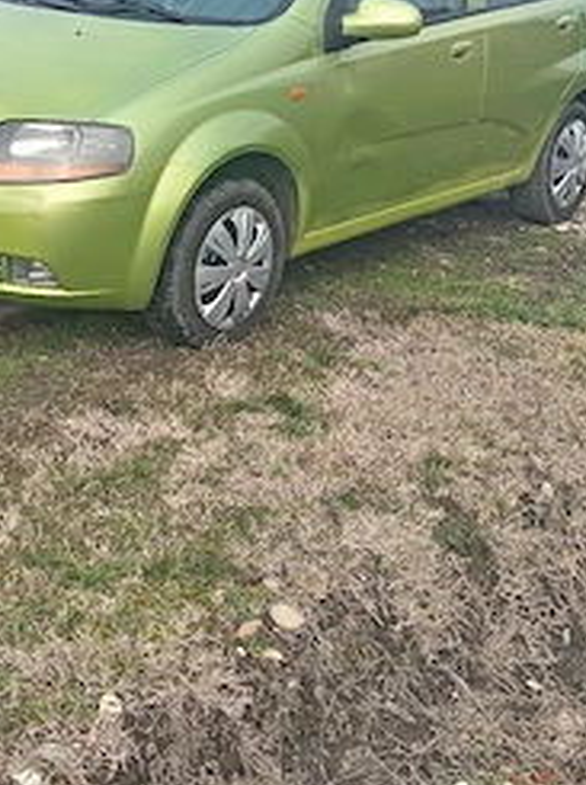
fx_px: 1335
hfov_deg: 24.6
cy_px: 248
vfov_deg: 32.4
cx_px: 170
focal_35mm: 59
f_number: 1.8
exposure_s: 1/323
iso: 100
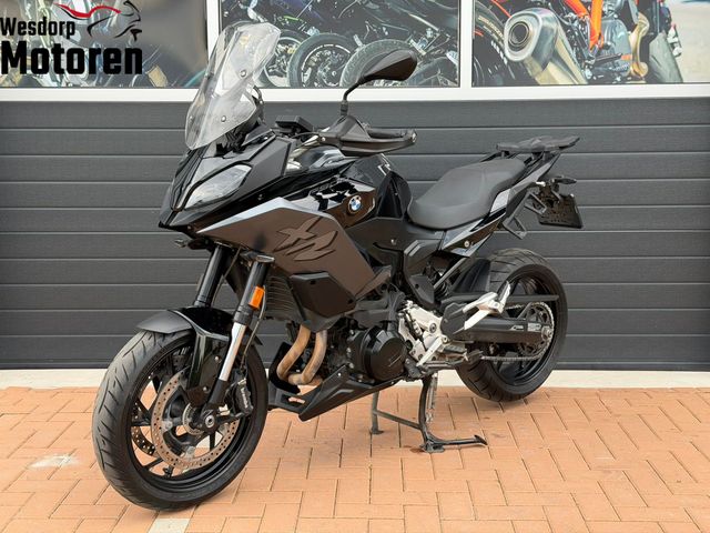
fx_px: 985
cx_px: 355
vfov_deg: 30.3
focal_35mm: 48
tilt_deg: -6.1
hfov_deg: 39.7
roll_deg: +1.2
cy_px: 266
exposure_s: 1/545
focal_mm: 6.76
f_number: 1.78
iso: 64
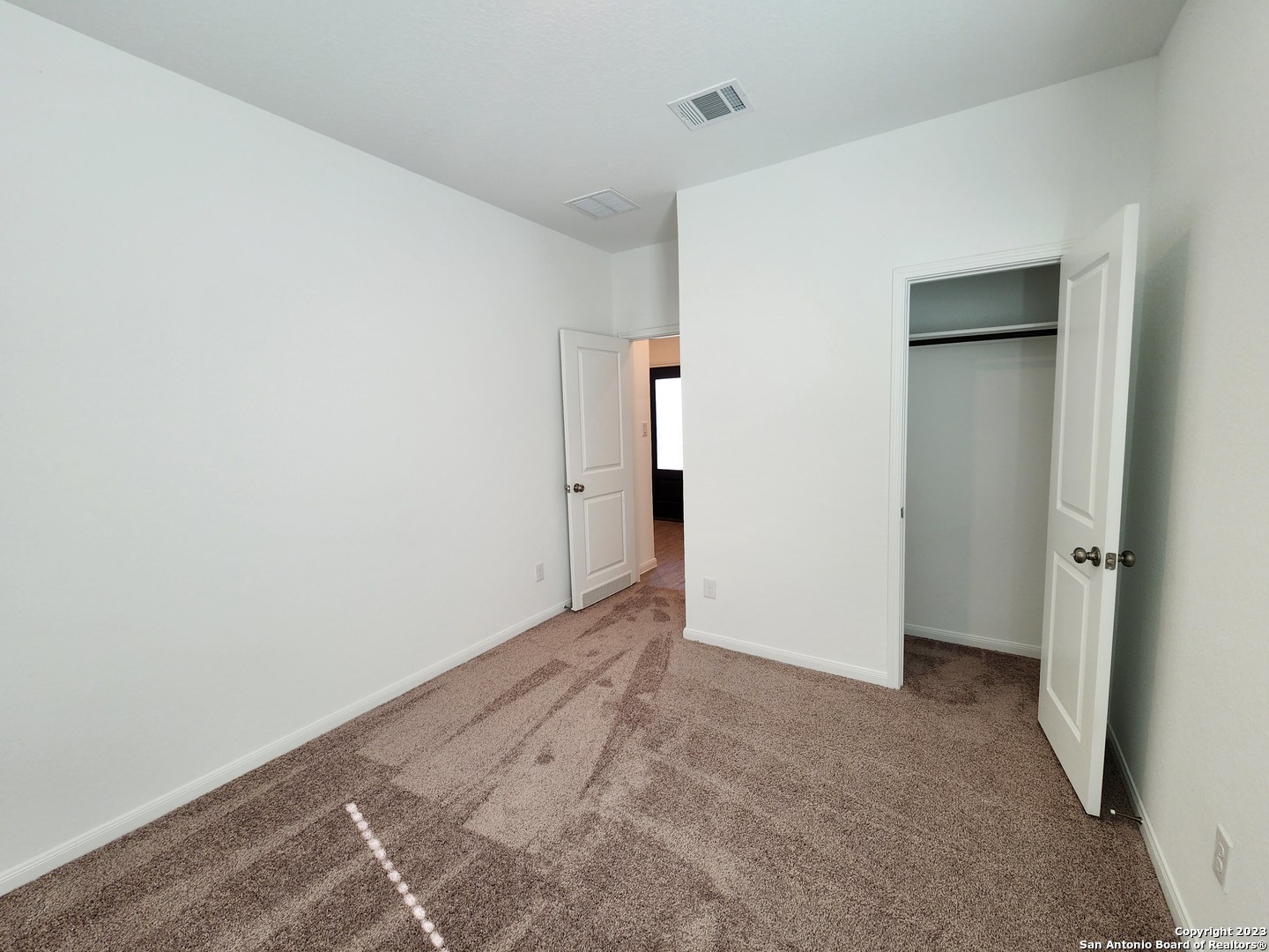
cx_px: 634
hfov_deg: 106.2
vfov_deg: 89.9
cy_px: 476
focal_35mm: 13
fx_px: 477
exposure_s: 1/60
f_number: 2.2
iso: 100
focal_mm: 2.2
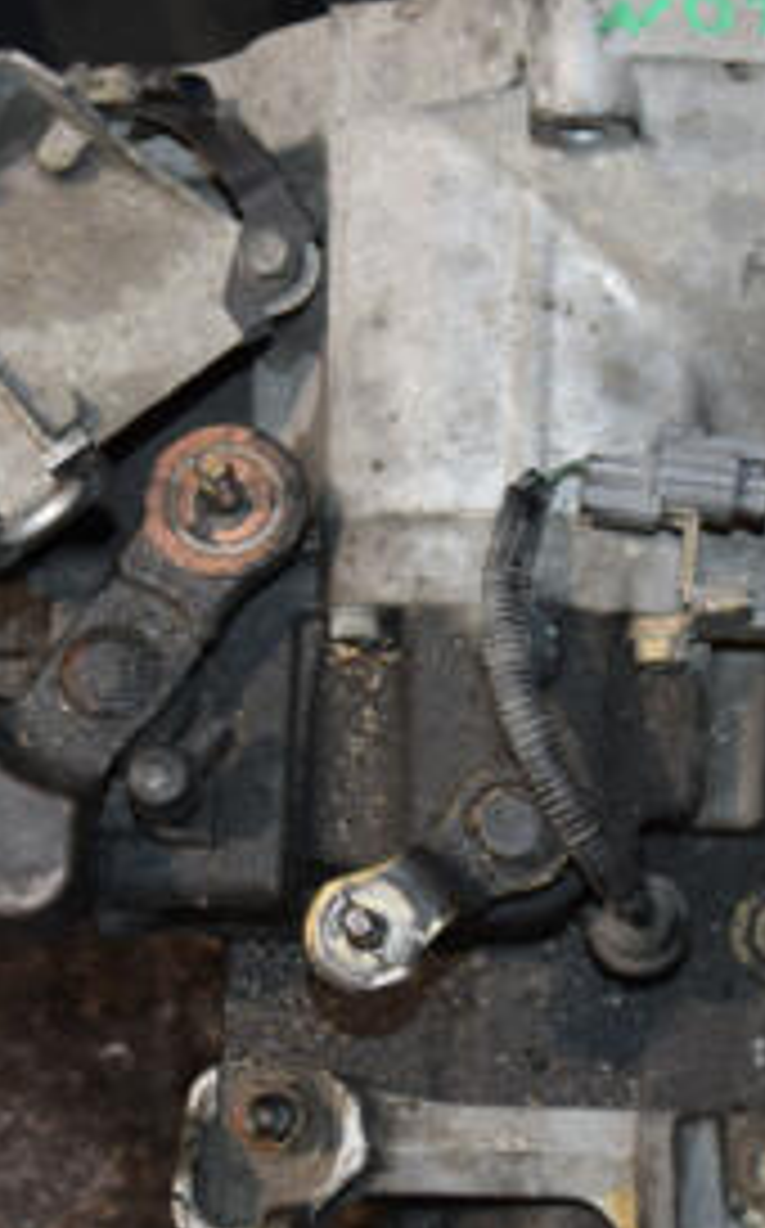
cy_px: 747
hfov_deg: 15.5
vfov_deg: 24.6
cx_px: 513
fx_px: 2814
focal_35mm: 84
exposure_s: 1/60
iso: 800
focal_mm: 25
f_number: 5
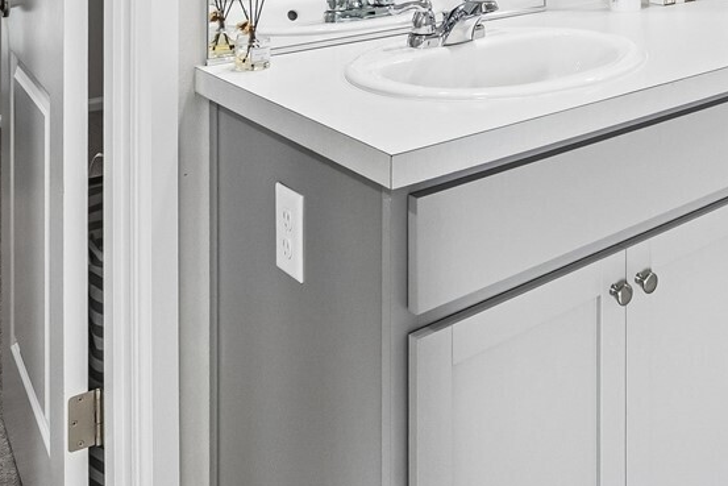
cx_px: 573
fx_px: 930
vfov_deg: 25.1
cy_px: -153
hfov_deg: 41.1
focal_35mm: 46
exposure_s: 1/8
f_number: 9
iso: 250
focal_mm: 10
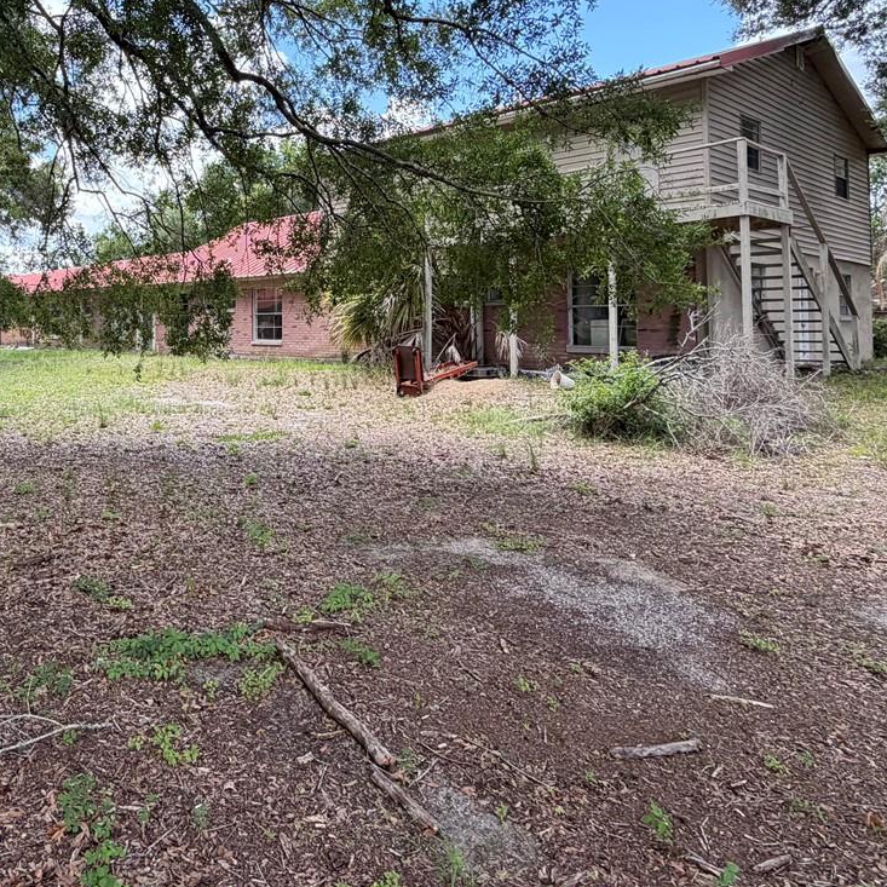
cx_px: 237
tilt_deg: +3.1
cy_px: 294
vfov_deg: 57.7
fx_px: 783
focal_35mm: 27
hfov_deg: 56.6
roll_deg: -1.1
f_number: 2.2
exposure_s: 1/223
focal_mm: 2.22
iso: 50
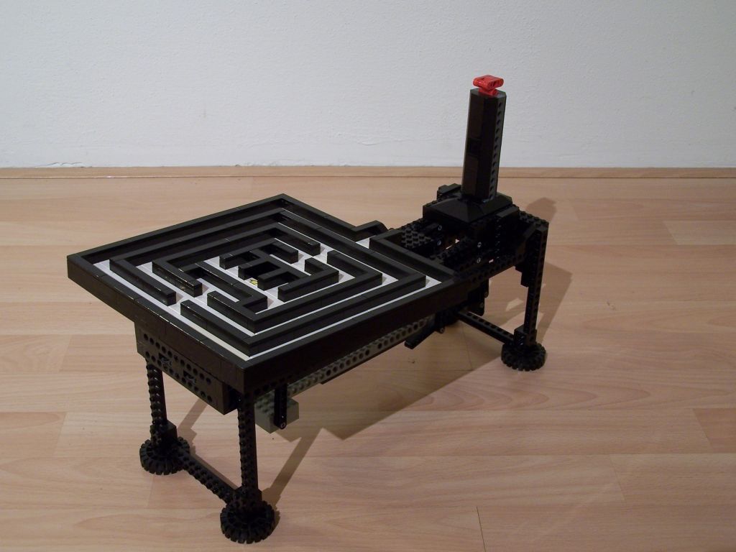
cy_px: 276
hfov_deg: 37.5
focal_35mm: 51
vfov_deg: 28.6
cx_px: 368
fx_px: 1084
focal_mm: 8.5
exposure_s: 1/2
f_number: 3
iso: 80
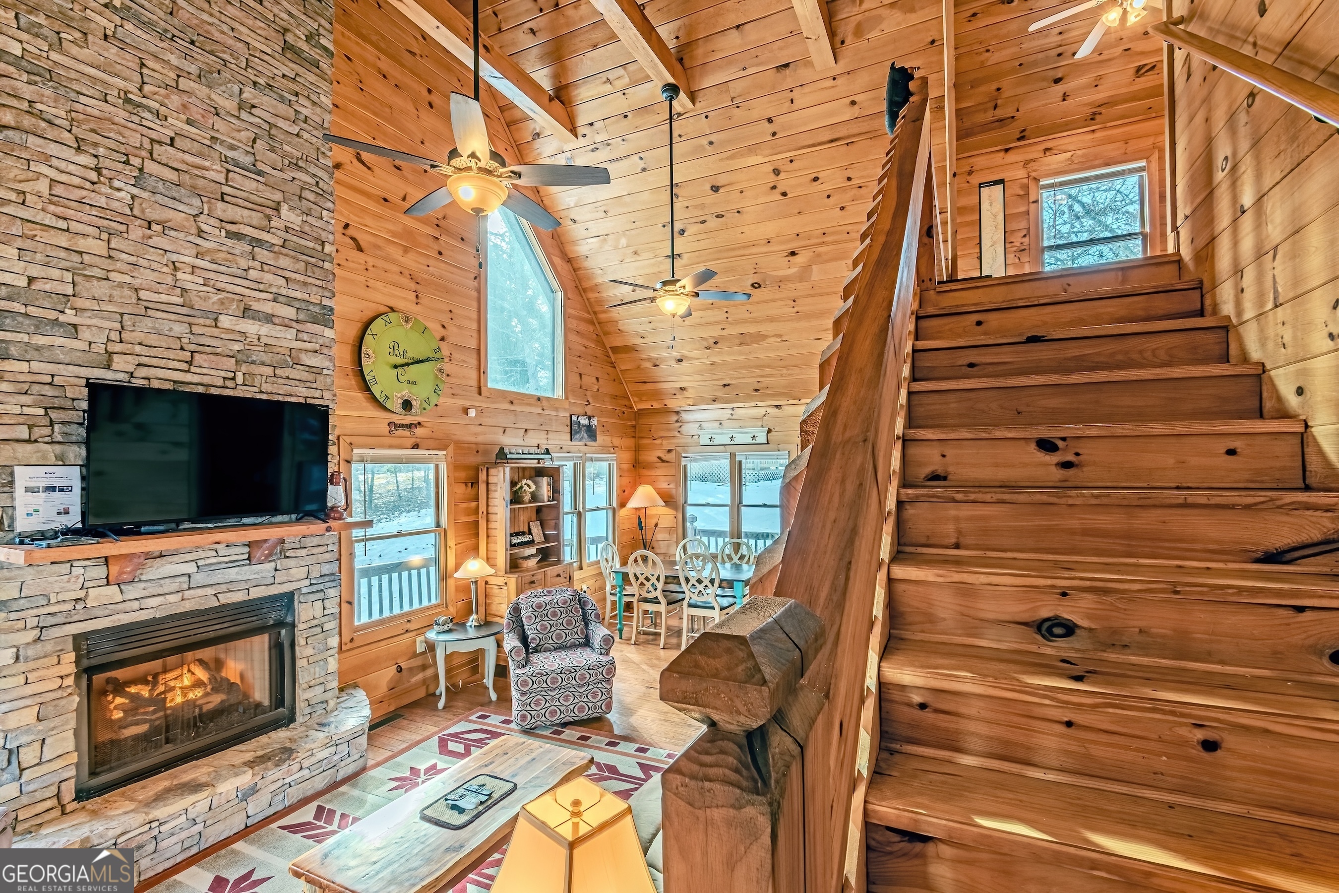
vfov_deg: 77.3
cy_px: 446
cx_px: 670
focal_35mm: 15
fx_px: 558
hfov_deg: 100.4
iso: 200
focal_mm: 10
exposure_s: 1/25
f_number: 10
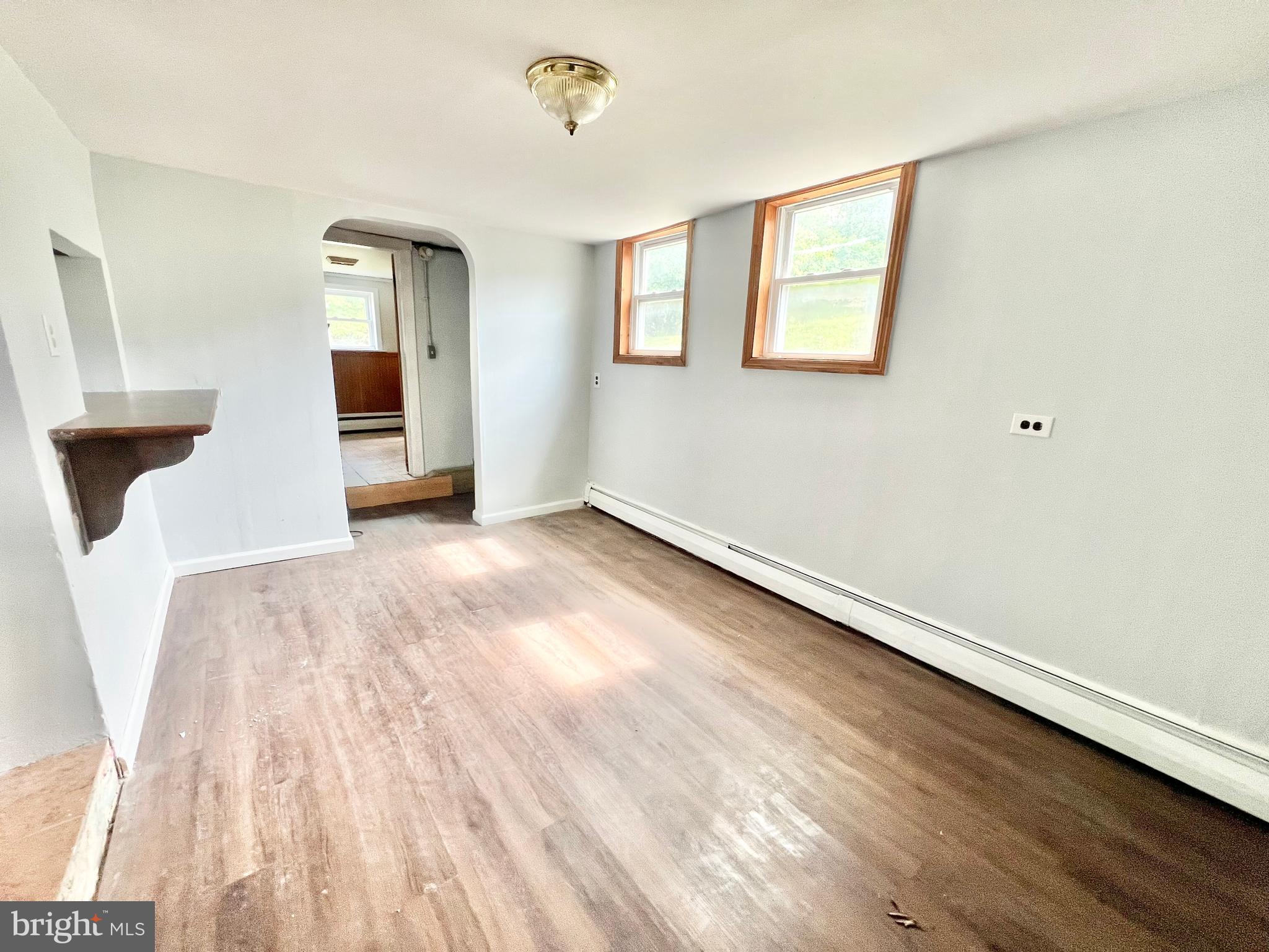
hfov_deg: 106.2
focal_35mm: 13
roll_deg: -1.9
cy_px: 476
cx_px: 634
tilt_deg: -12.8
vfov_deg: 89.9
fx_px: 477
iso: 200
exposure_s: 1/120
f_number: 1.8
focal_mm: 1.57
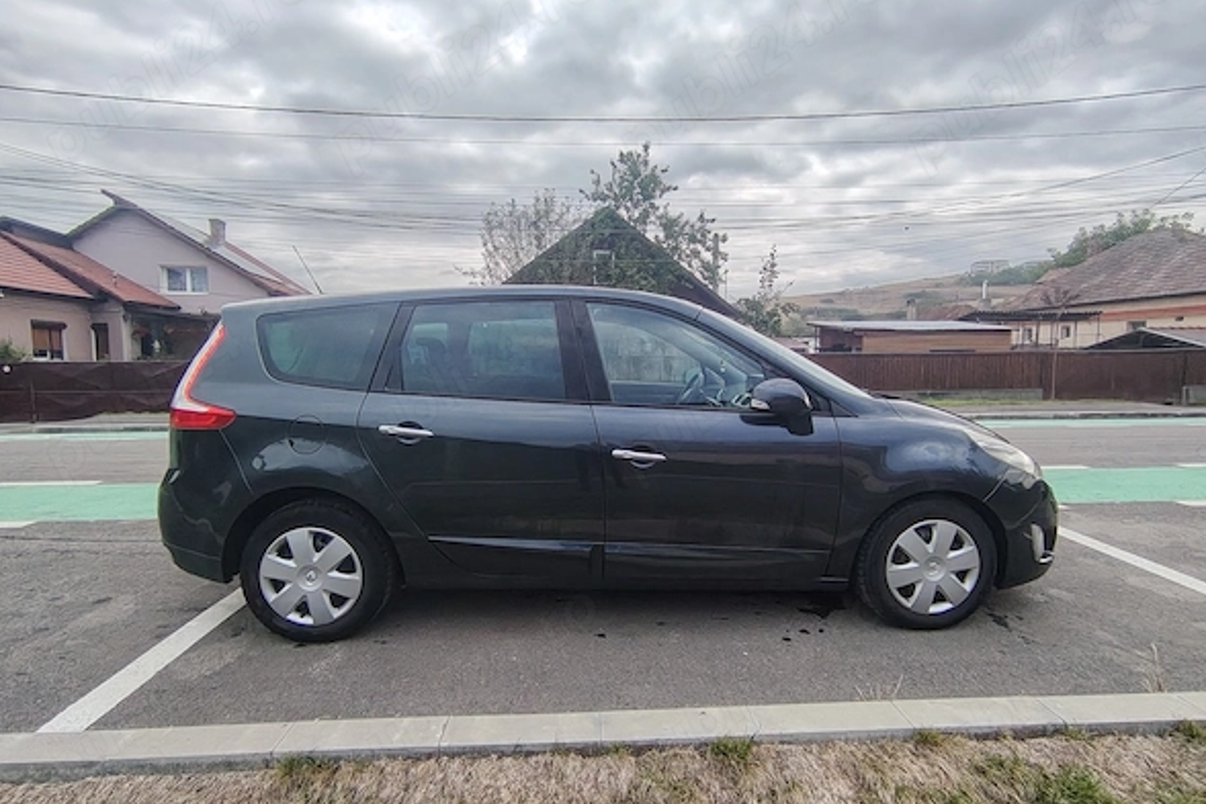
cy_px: 399
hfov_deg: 90.0
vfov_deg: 67.4
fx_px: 603
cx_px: 608
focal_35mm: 18
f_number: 2.2
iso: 100
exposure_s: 1/205
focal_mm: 1.42
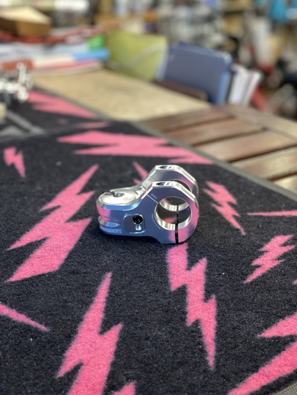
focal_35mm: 52
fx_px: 595
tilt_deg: -22.2
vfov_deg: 36.8
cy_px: 198
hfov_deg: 28.0
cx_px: 148
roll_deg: +0.2
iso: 125
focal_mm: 6
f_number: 2
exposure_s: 1/40
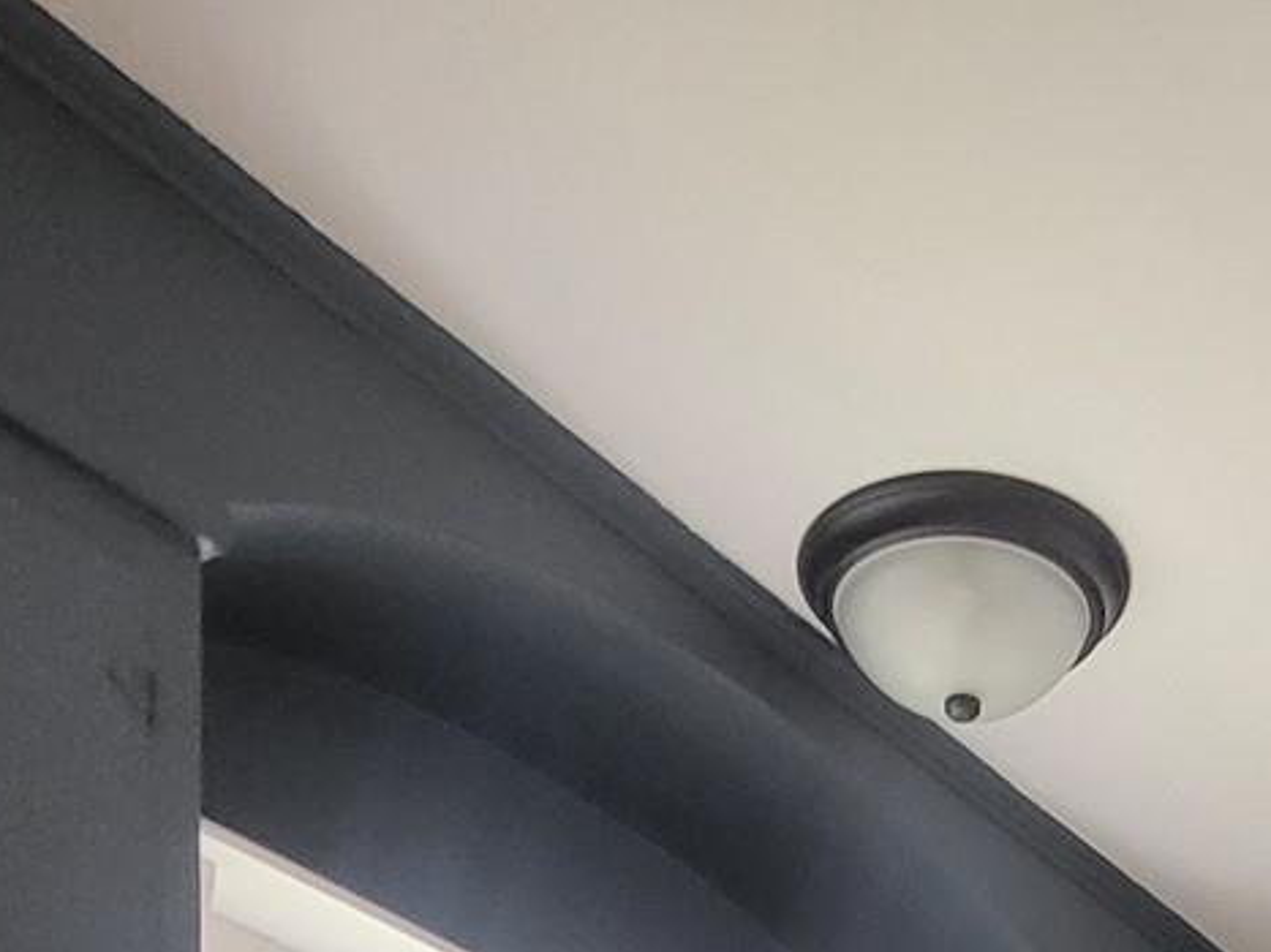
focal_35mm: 57
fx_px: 2092
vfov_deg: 17.8
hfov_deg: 31.9
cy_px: 1912
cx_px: 1184
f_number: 2.2
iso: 160
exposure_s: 1/60
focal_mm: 1.74
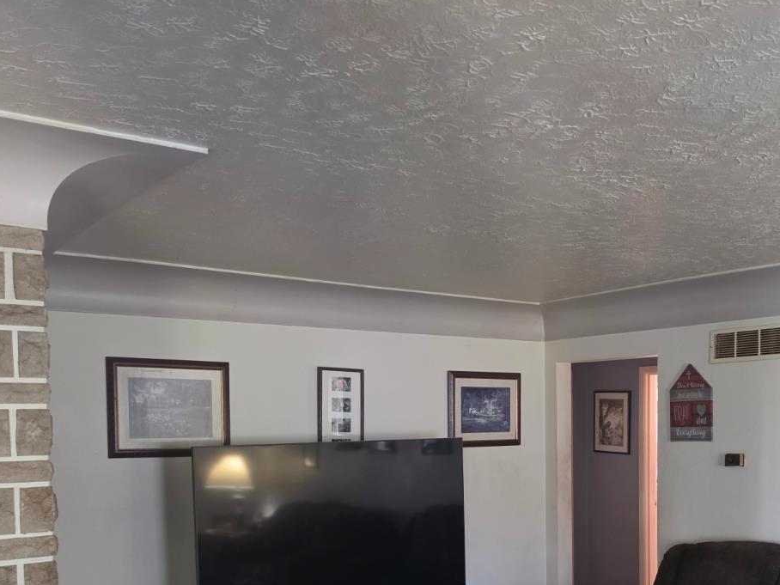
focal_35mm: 38
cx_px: 531
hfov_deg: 48.0
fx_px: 856
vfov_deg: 36.5
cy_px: 465
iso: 800
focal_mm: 6.5
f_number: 1.4
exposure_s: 1/40
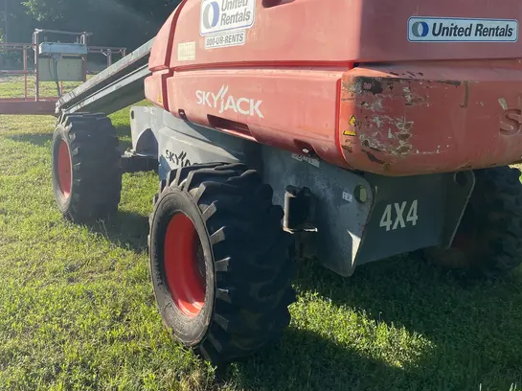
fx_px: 527
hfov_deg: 52.7
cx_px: 260
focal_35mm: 35
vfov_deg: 40.0
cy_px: 123
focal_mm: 4.25
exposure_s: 1/1653
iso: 32
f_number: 1.8
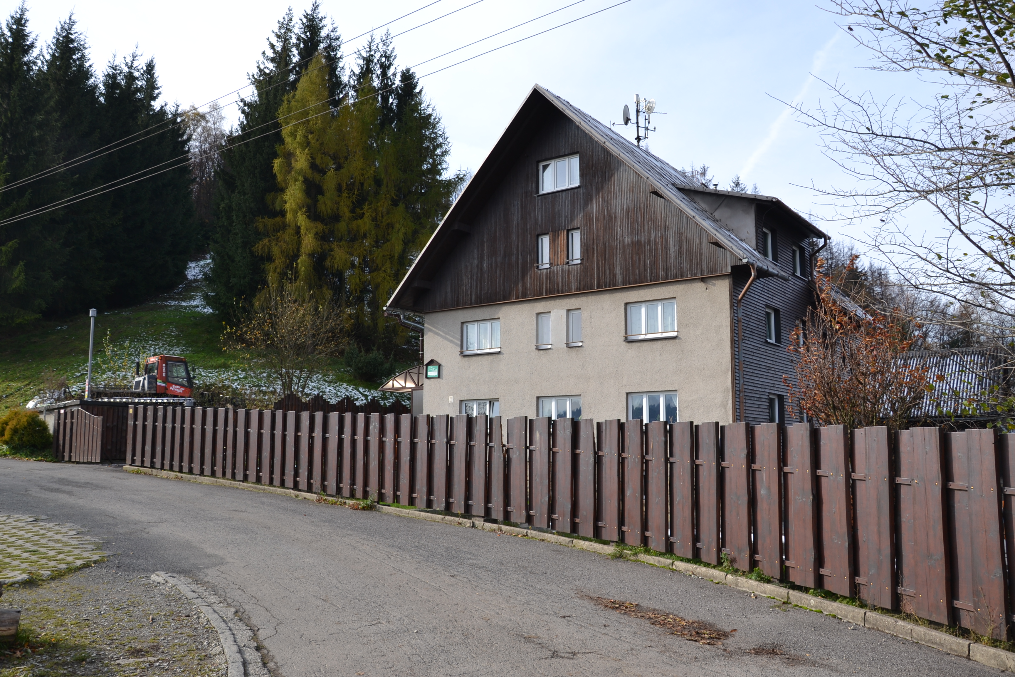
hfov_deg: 59.5
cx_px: 508
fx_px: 888
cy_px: 338
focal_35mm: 32
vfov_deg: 41.7
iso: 100
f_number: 6.3
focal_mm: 21
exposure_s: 1/160
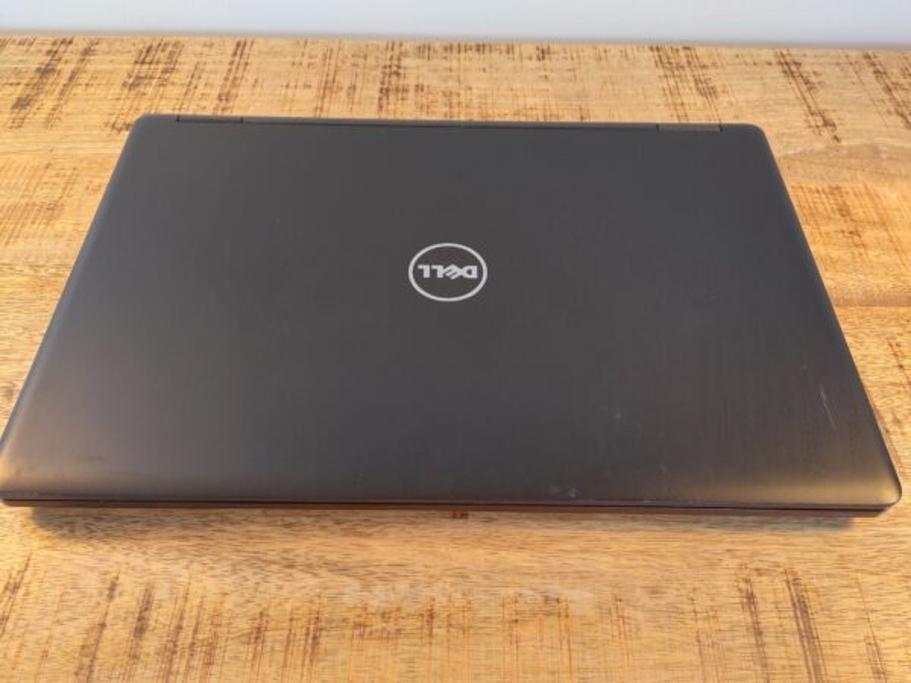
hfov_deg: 67.3
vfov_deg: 53.1
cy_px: 342
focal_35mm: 26
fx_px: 684
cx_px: 456
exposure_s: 1/50
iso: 150
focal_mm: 4.81
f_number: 1.8
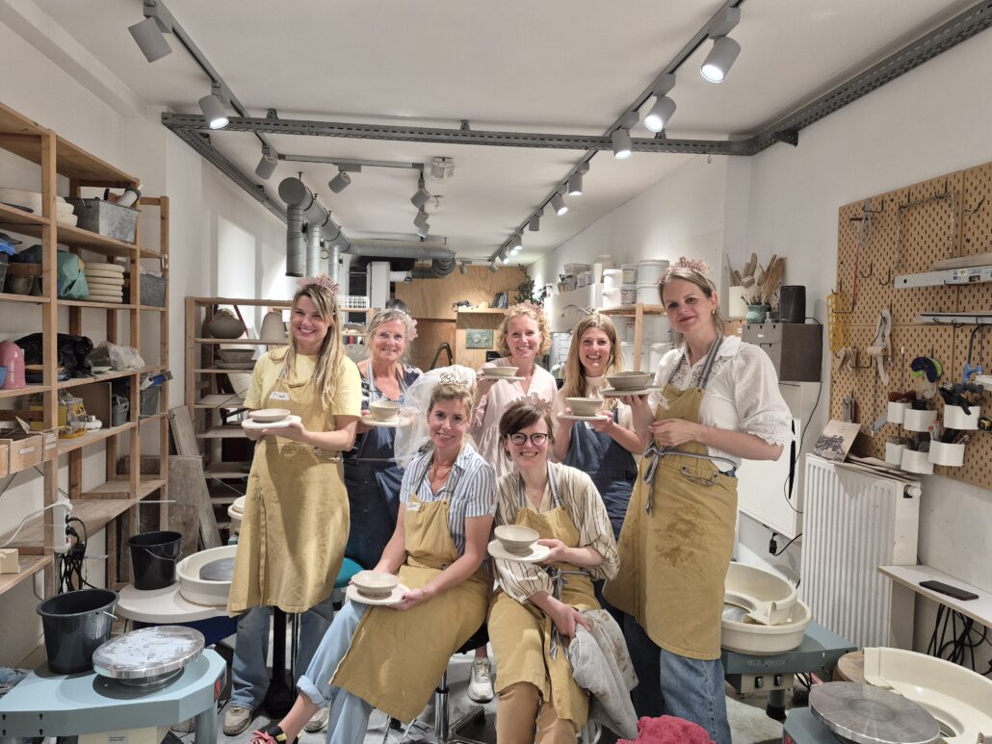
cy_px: 372
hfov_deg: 73.9
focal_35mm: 23
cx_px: 496
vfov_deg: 58.9
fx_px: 659
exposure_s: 1/180
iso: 125
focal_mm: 5.4
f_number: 1.8
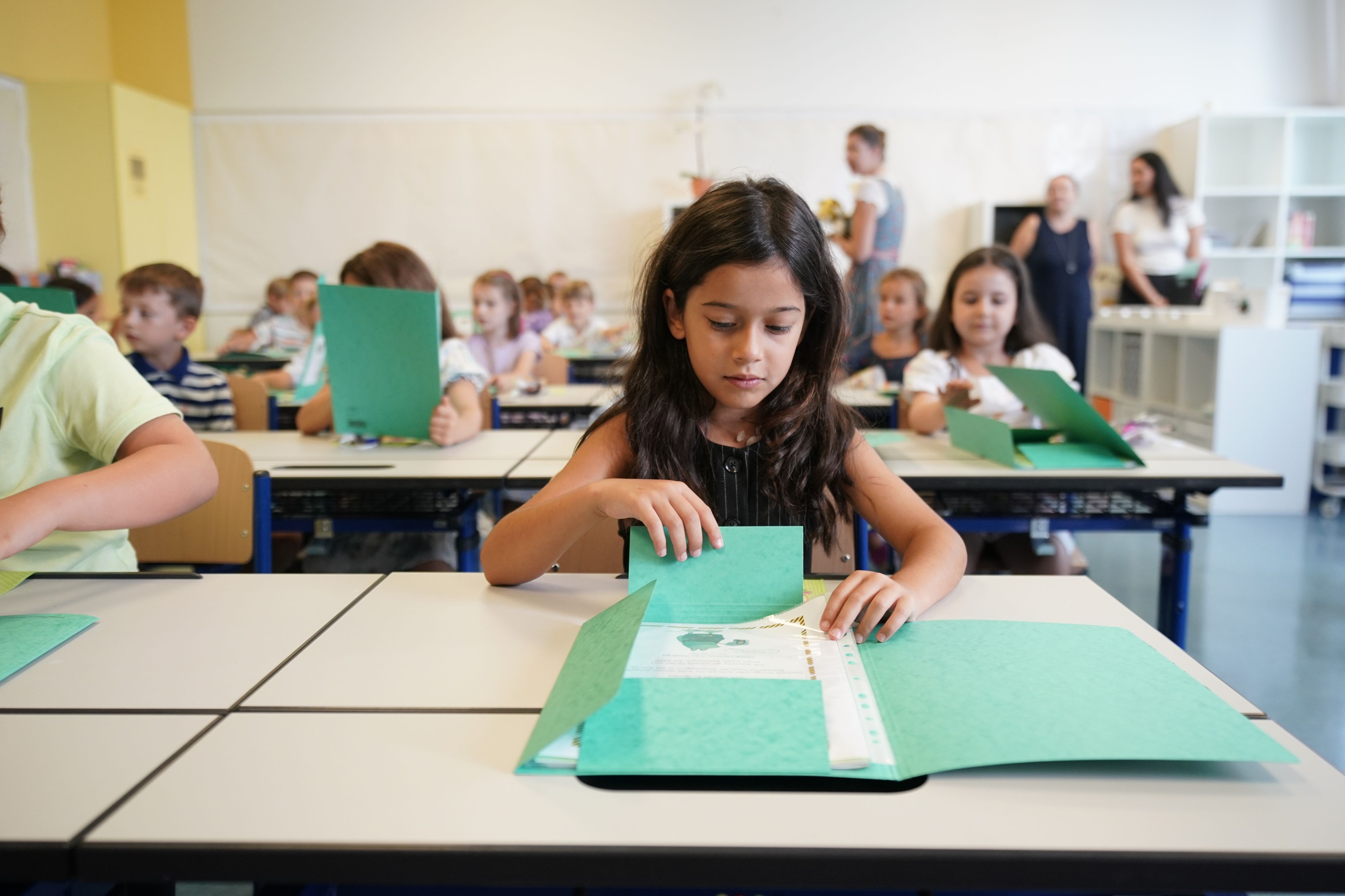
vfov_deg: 43.6
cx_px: 672
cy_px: 448
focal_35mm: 30
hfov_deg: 61.9
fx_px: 1121
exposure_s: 1/400
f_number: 2.8
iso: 1600
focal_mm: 30
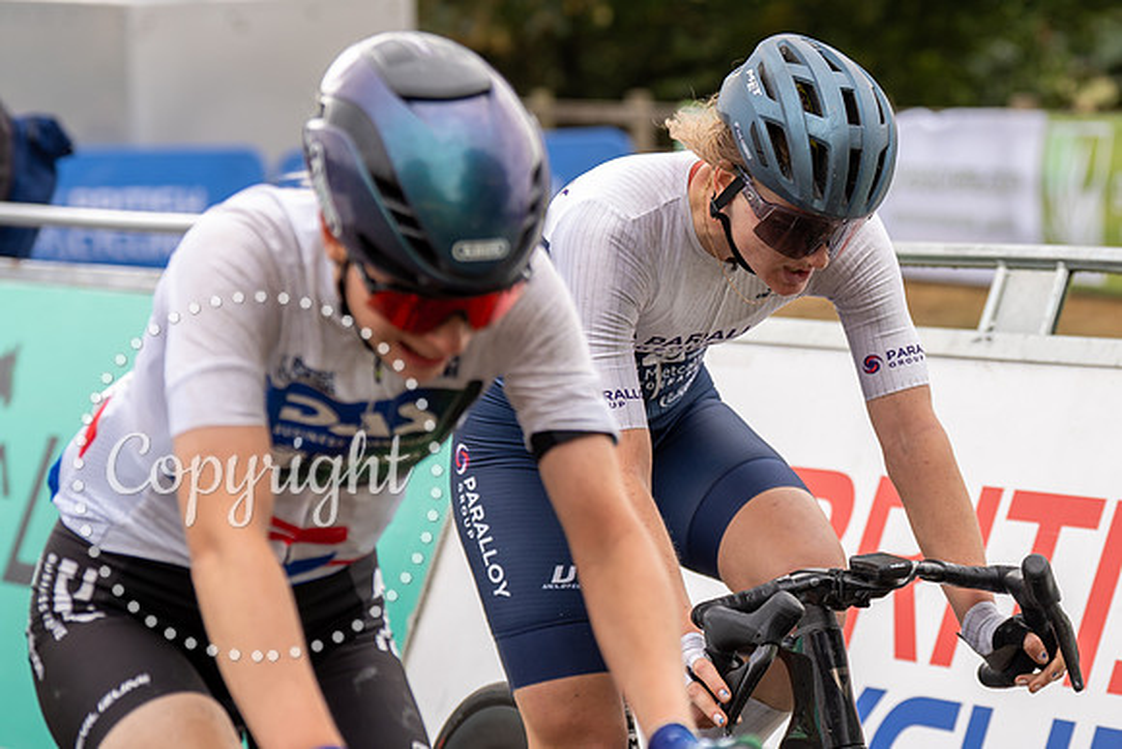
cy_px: 76
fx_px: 5044
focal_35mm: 162
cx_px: 775
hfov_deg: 12.7
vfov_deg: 8.5
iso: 250
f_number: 3.5
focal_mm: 90
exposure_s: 1/1000
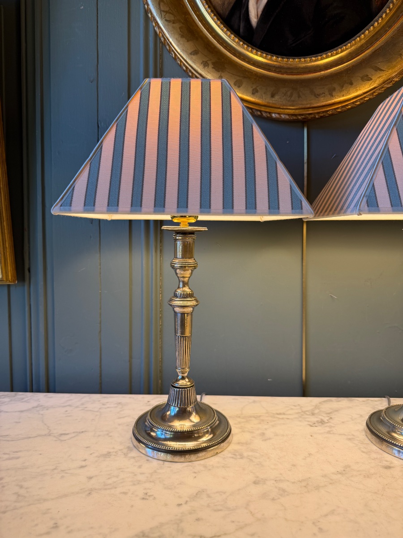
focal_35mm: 24
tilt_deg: -3.1
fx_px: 373
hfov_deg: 56.8
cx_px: 202
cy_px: 269
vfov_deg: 71.6
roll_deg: -0.7
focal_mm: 6.76
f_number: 1.78
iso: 80
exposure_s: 1/121
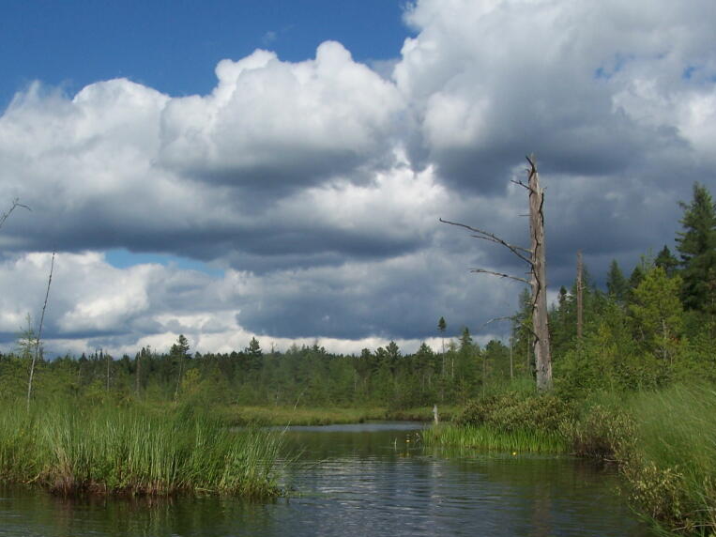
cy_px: 353
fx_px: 1055
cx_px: 299
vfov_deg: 28.4
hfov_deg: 37.4
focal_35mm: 51
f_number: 5.6
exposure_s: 1/800
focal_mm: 6.3
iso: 80
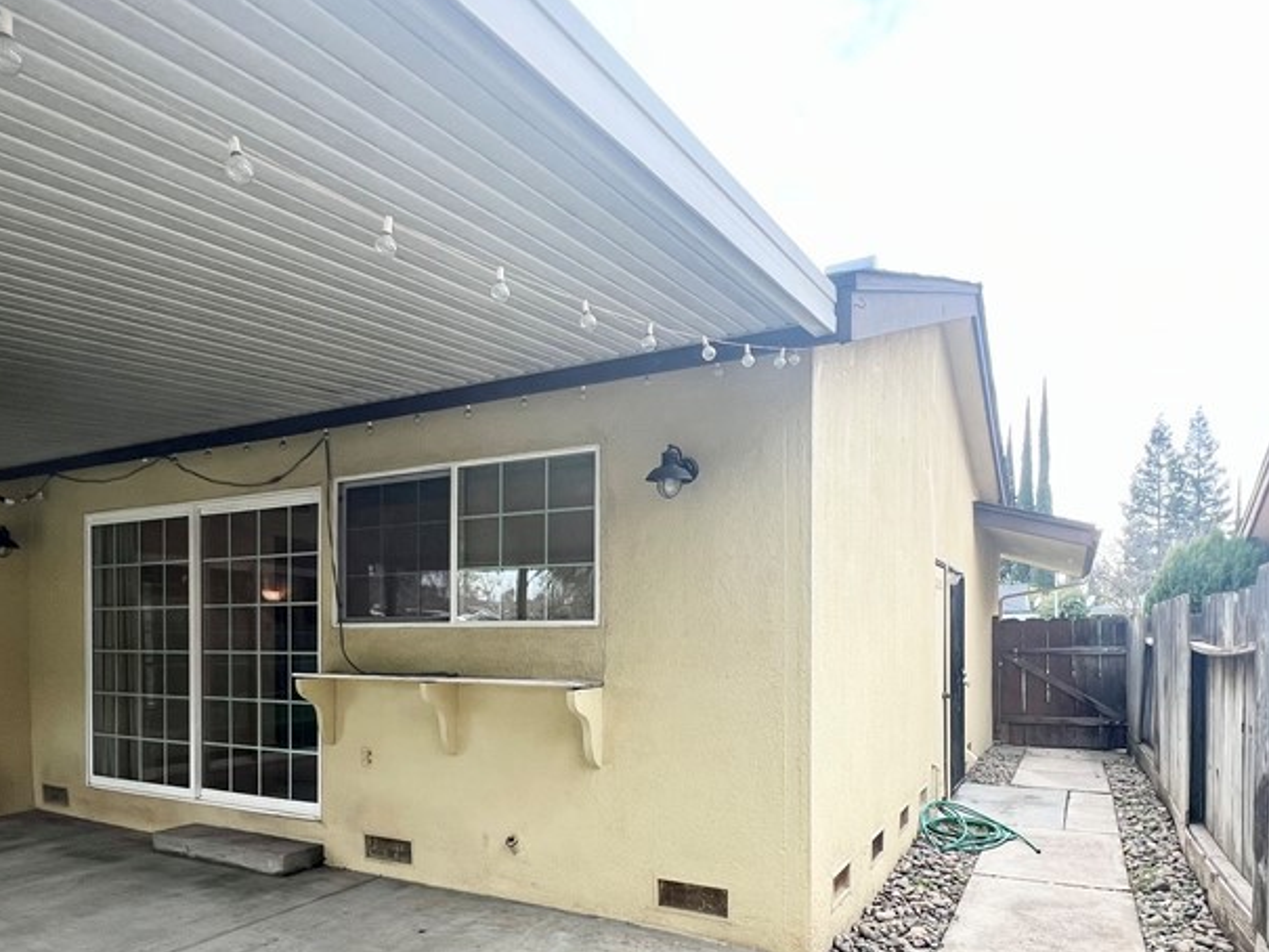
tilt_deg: +0.0
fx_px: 807
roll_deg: -0.8
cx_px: 581
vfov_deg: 59.6
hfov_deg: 76.2
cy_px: 637
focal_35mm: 22
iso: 40
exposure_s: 1/99
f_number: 1.8
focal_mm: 1.57
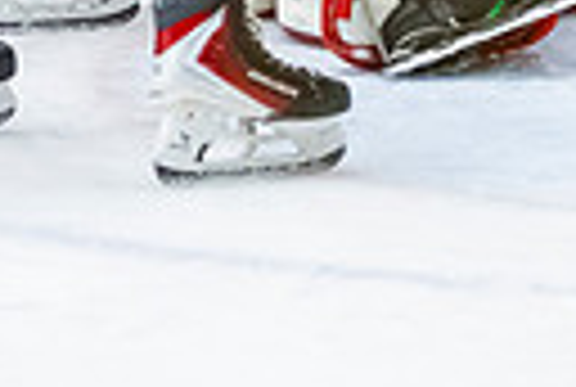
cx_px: 383
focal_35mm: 661
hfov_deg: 3.1
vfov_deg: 2.1
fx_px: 10601
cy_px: -554
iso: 2500
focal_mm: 100
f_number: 3.2
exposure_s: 1/800
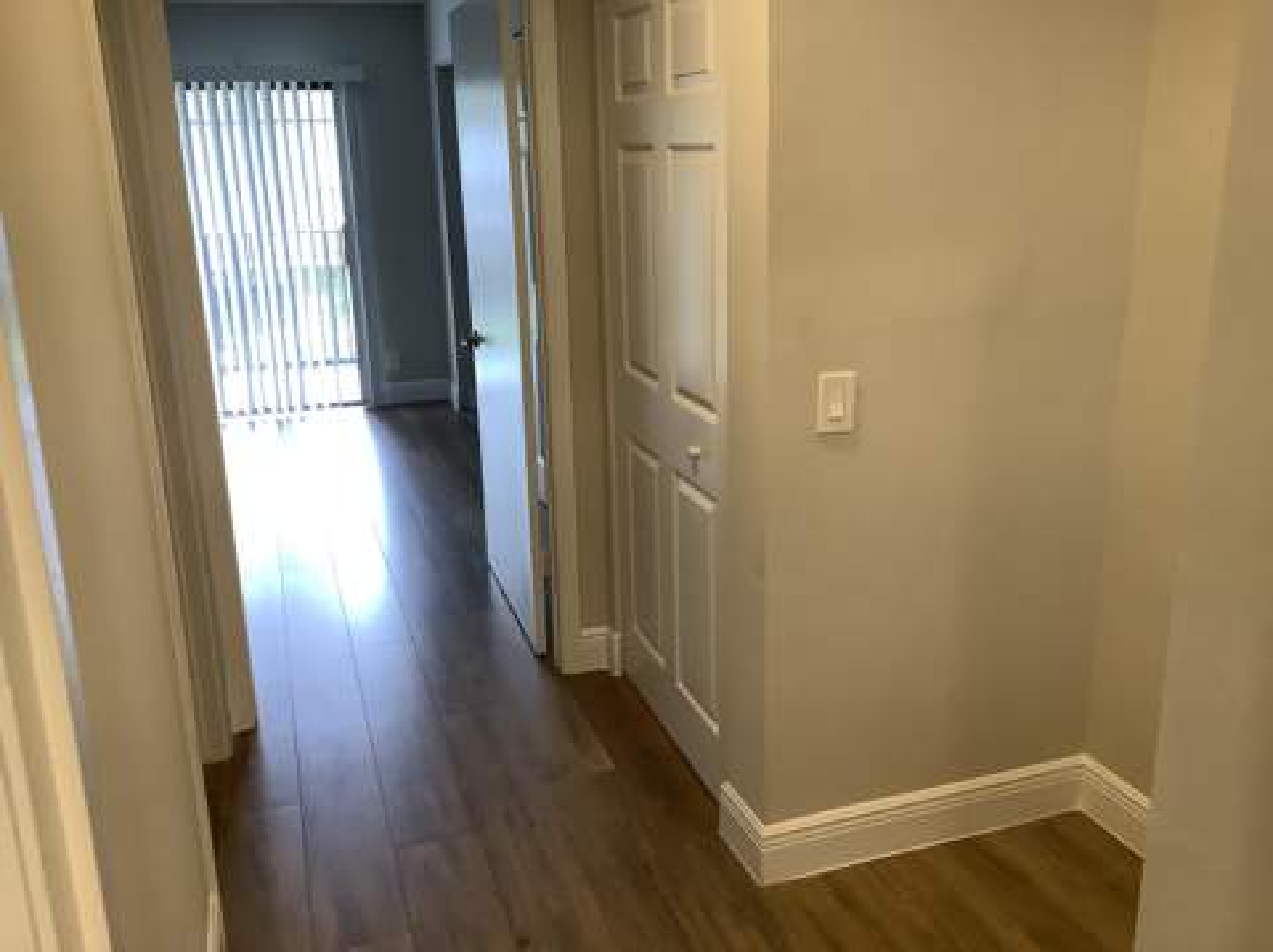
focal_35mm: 31
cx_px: 636
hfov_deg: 58.4
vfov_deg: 45.4
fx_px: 1139
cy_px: 476
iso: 100
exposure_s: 1/50
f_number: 2.4
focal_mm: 3.3
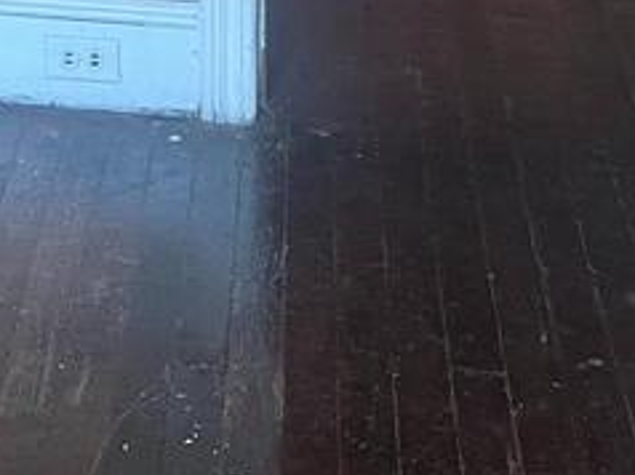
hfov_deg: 16.5
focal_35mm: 112
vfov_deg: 11.9
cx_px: -219
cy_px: -459
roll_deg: +0.9
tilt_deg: -10.1
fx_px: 2052
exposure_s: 1/60
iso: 250
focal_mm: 5.7
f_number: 1.5
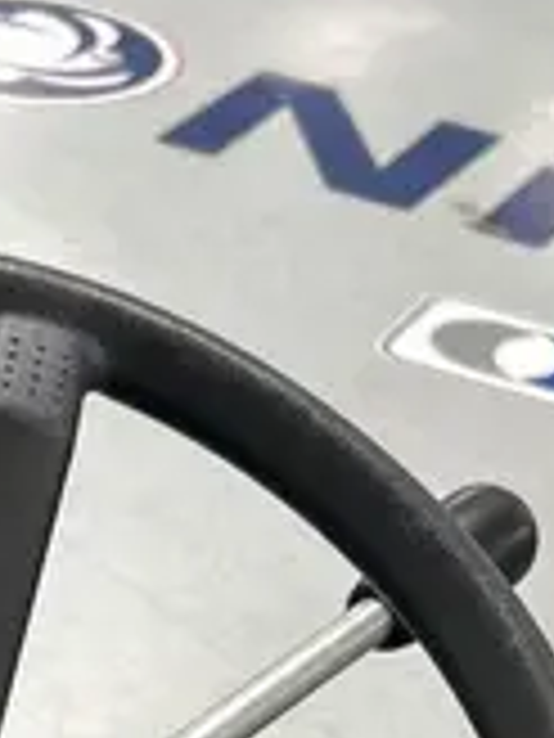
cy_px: 1078
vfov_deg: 15.7
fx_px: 2475
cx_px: -104
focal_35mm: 116
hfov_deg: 12.5
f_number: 1.5
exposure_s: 1/120
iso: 100
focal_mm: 5.7
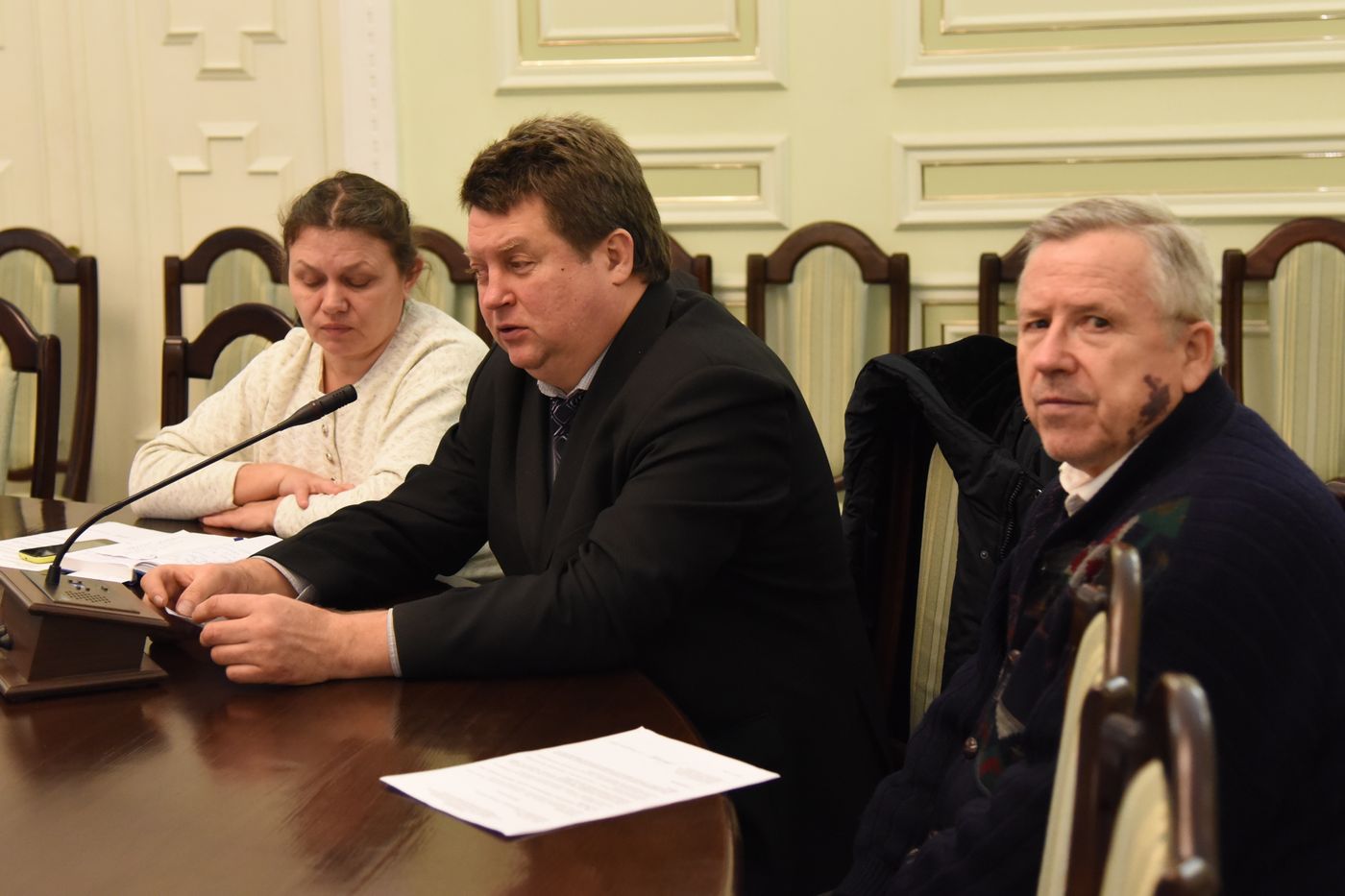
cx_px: 672
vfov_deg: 24.6
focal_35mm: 55
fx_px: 2054
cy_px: 448
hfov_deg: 36.3
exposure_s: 1/125
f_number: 4
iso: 4000
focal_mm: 55
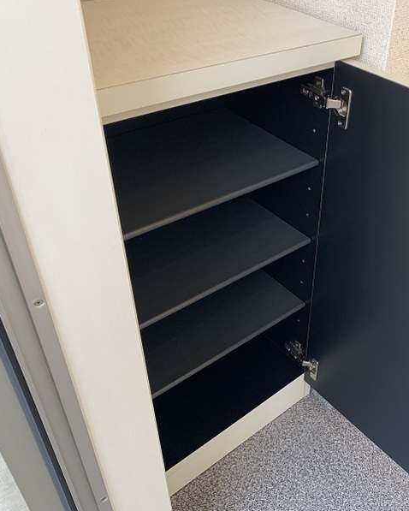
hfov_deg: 41.9
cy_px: 255
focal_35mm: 34
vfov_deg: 52.8
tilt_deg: -37.4
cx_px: 313
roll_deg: -4.5
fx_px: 514
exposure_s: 1/101
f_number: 1.8
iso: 100
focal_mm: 4.25
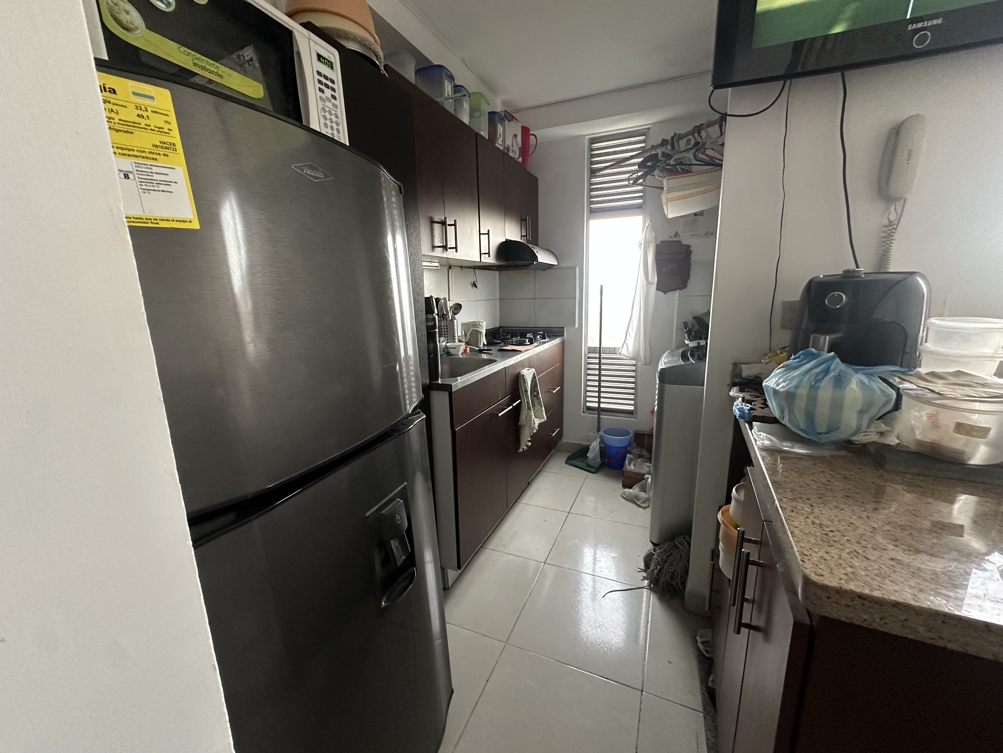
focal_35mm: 14
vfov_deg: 85.7
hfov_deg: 102.1
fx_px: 406
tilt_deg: -10.6
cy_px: 376
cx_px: 502
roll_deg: +0.8
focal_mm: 2.22
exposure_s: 1/75
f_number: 2.2
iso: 320
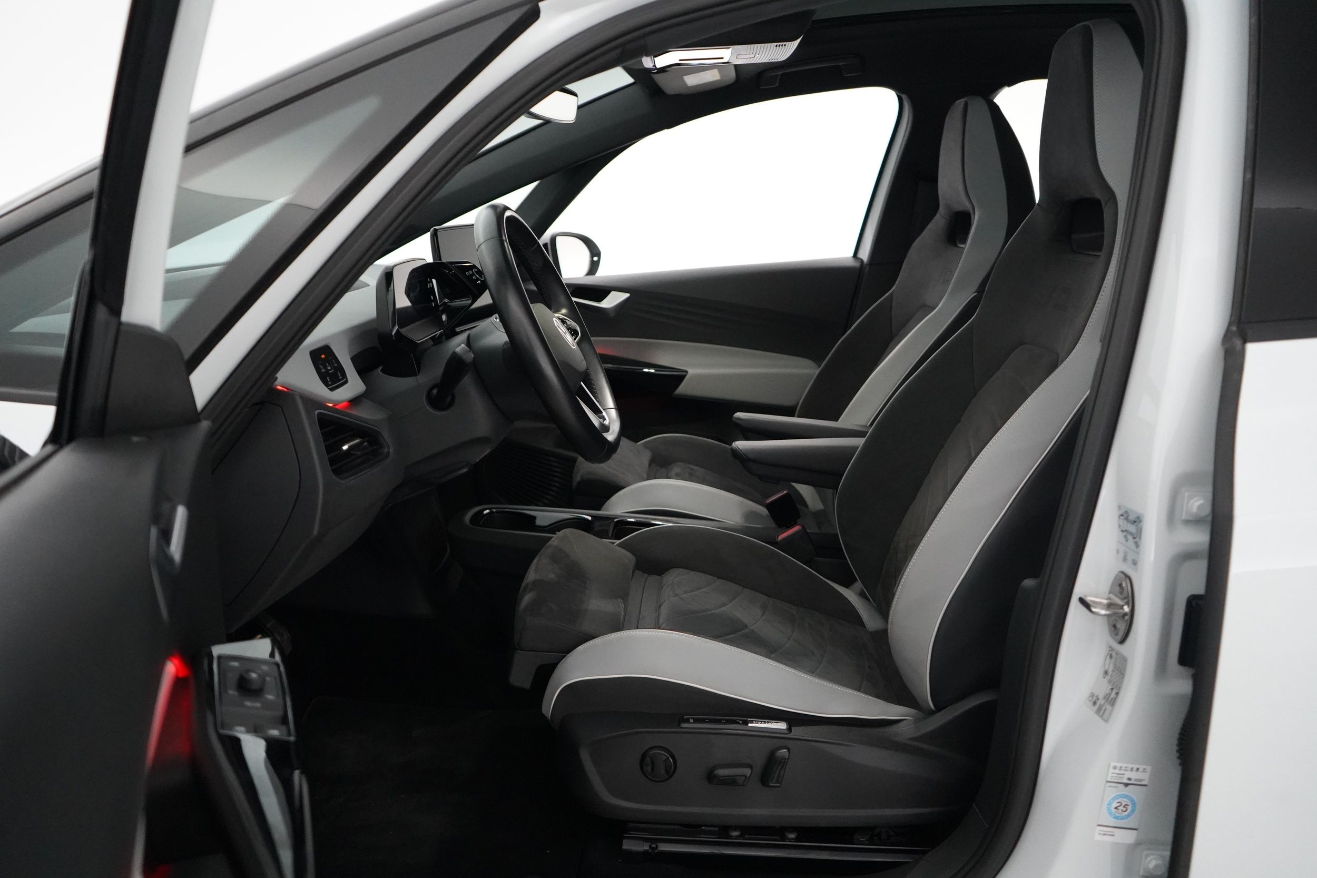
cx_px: 658
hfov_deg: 65.5
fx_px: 1024
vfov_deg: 46.4
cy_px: 439
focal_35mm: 28
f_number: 3.5
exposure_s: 1/160
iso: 8000
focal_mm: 28
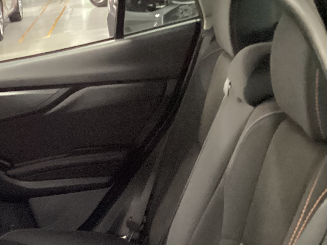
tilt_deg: -23.8
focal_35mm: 84
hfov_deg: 22.4
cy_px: 265
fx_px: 793
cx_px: -5
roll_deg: +6.6
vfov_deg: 17.0
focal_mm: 3.3
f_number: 2.4
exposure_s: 1/15
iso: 640
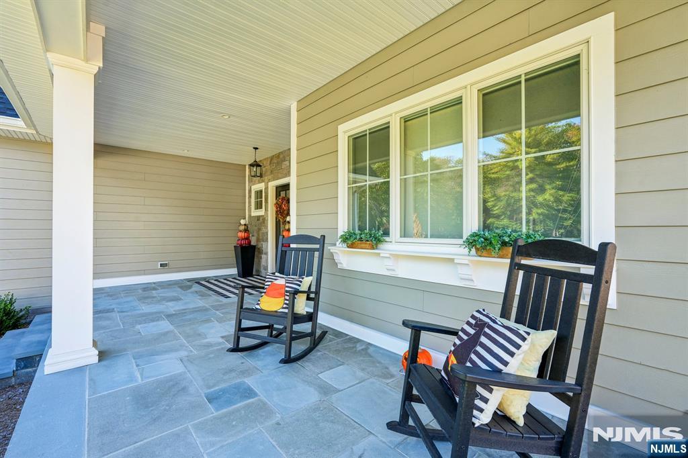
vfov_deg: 73.7
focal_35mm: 16
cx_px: 344
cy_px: 229
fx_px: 306
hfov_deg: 96.8
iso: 125
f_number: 8
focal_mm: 16
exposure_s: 1/30
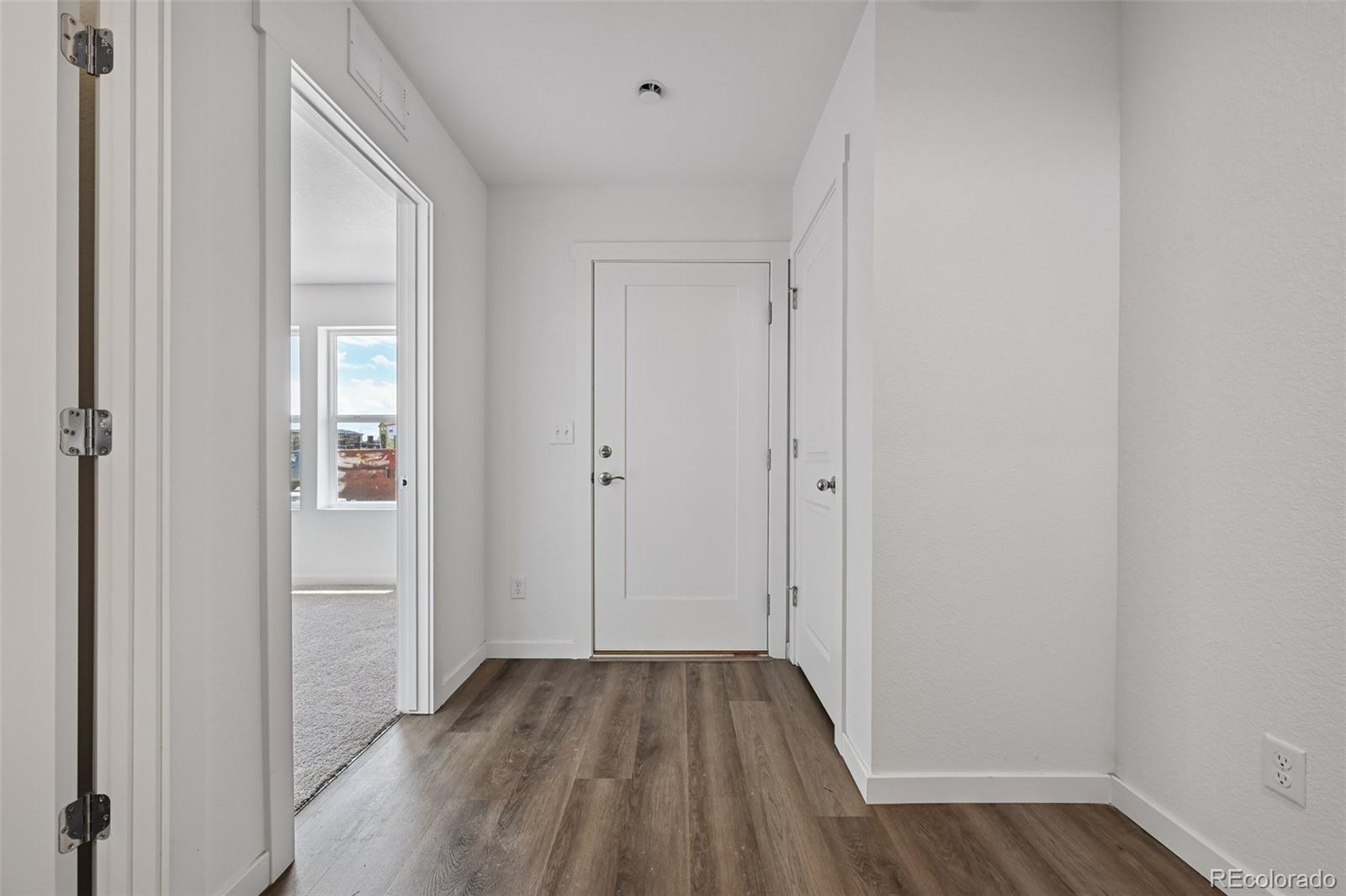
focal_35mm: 14
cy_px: 448
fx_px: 523
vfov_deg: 81.2
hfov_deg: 104.3
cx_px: 673
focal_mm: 14
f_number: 10
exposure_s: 1/15
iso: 250
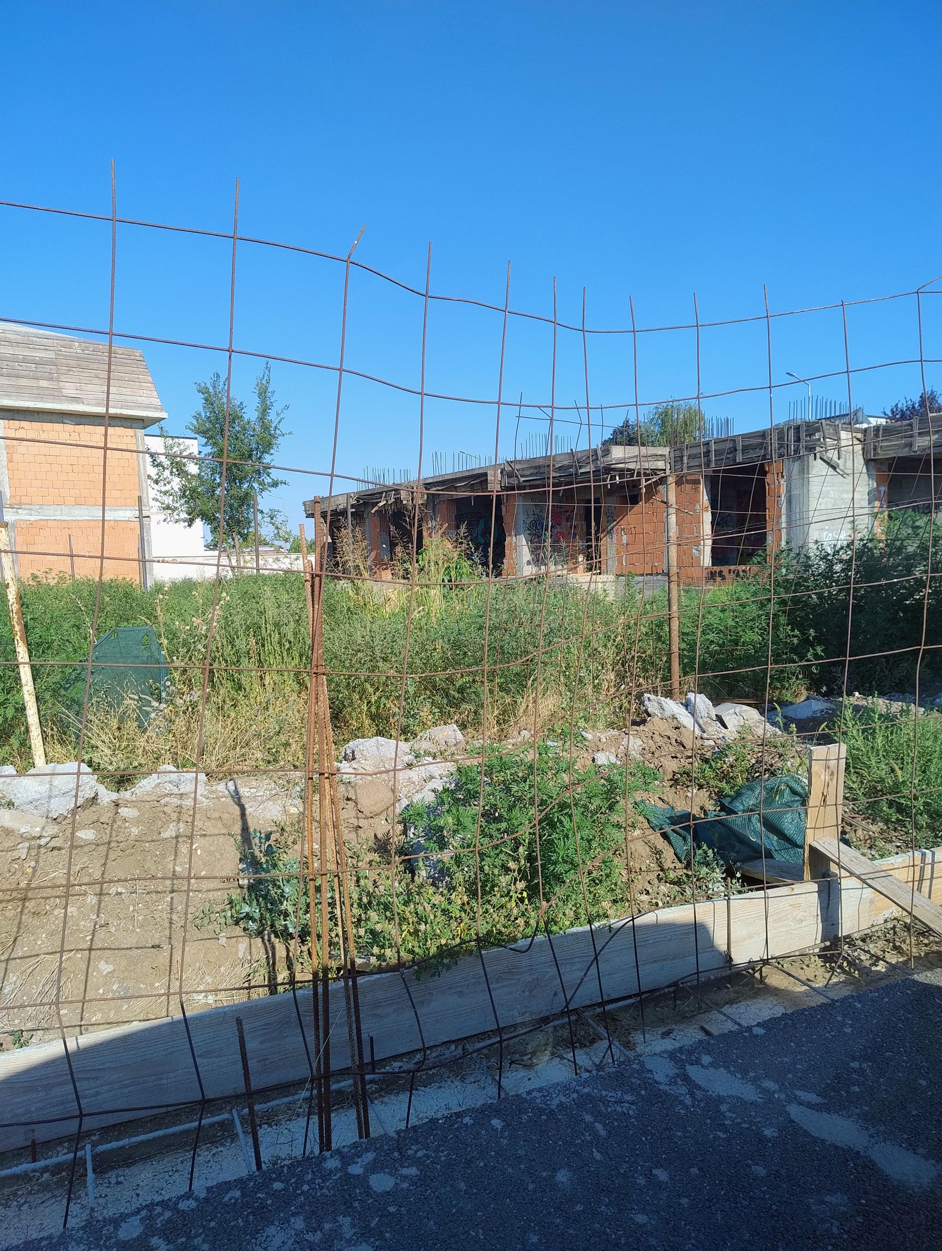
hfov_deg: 56.9
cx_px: 471
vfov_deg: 71.5
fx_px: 869
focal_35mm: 24
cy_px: 626
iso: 100
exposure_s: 1/669
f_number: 1.8
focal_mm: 5.56
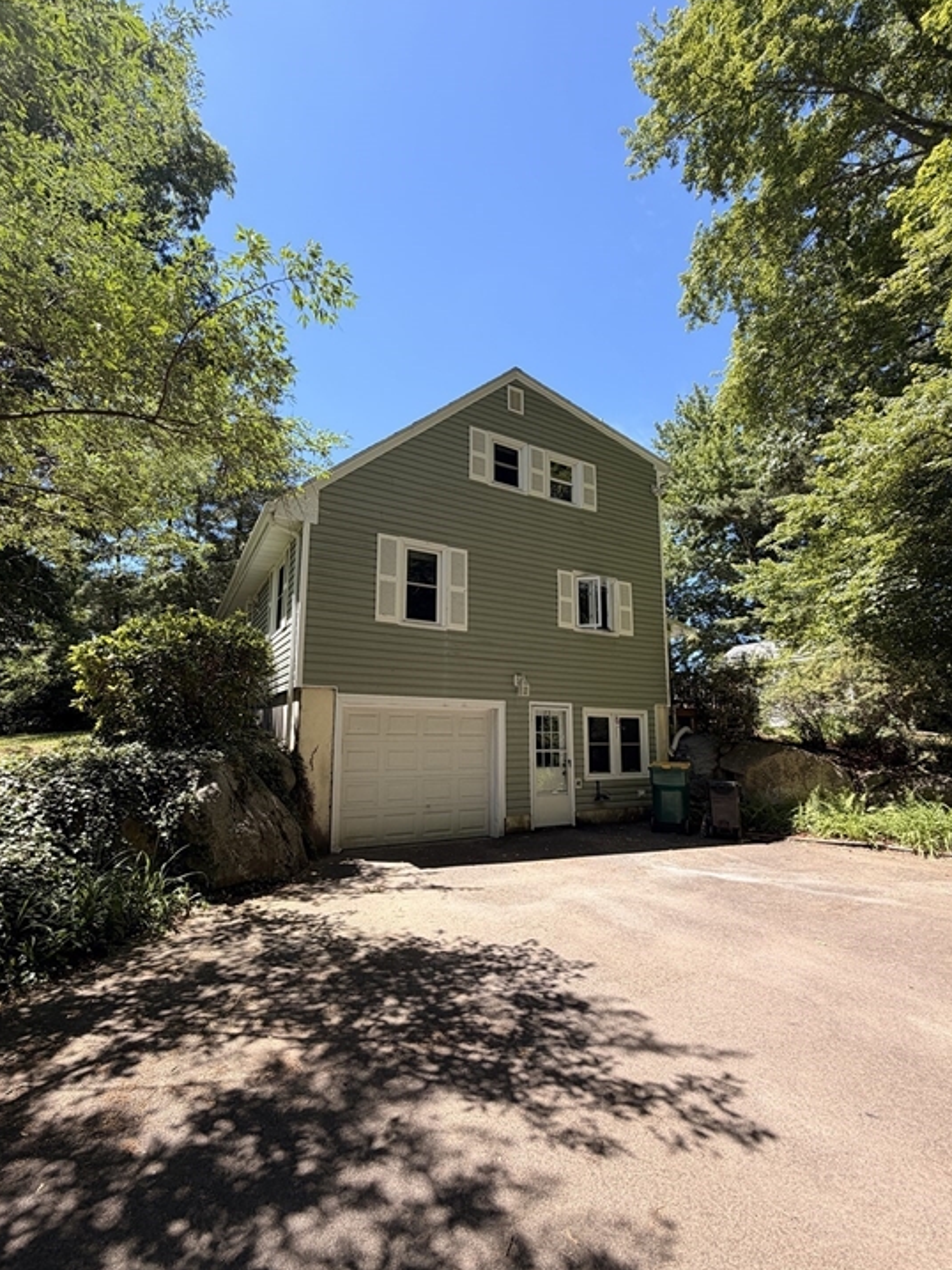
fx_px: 550
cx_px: 455
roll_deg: -0.2
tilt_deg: +8.5
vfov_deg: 98.1
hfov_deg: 81.7
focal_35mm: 15
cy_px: 657
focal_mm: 2.22
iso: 40
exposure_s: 1/564
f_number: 2.2
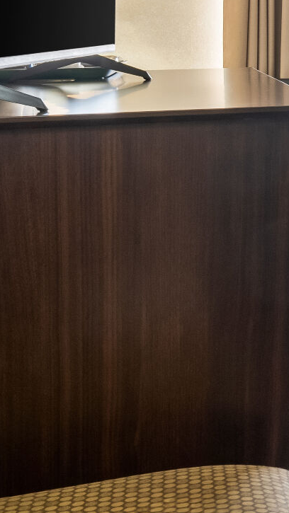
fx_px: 1062
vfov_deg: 27.2
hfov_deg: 9.7
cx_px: 970
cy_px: 256
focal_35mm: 78
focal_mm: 18
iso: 250
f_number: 9
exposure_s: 1/4
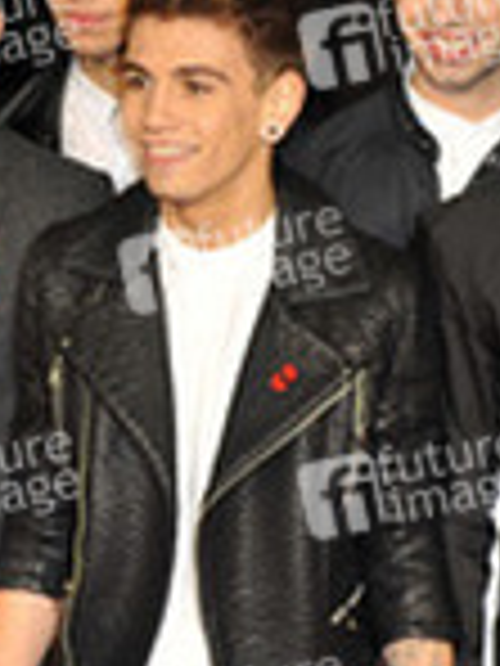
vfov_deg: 8.5
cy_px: 374
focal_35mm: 234
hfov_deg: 6.3
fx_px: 4507
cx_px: 293
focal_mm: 80
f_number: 4
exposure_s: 1/250
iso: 1000
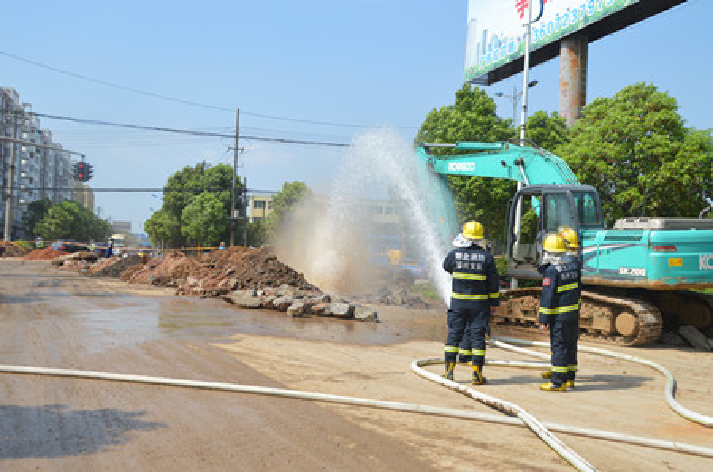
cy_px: 236
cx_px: 356
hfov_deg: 51.4
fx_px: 741
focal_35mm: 38
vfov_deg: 35.3
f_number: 8
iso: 100
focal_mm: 25
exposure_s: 1/250
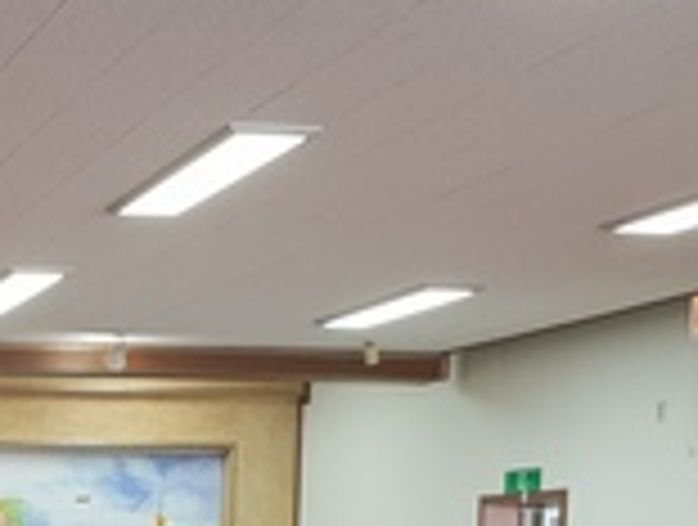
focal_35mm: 82
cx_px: -248
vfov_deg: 17.0
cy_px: 692
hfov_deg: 21.2
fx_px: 1657
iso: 200
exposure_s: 1/60
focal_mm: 4.3
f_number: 2.4
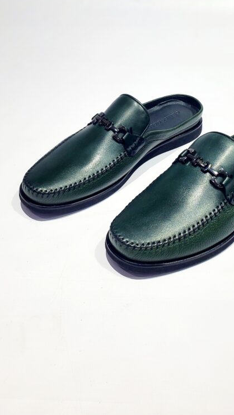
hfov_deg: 40.1
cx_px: 132
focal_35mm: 29
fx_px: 320
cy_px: 205
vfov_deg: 66.0
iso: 80
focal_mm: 4.3
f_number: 2.4
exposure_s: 1/100
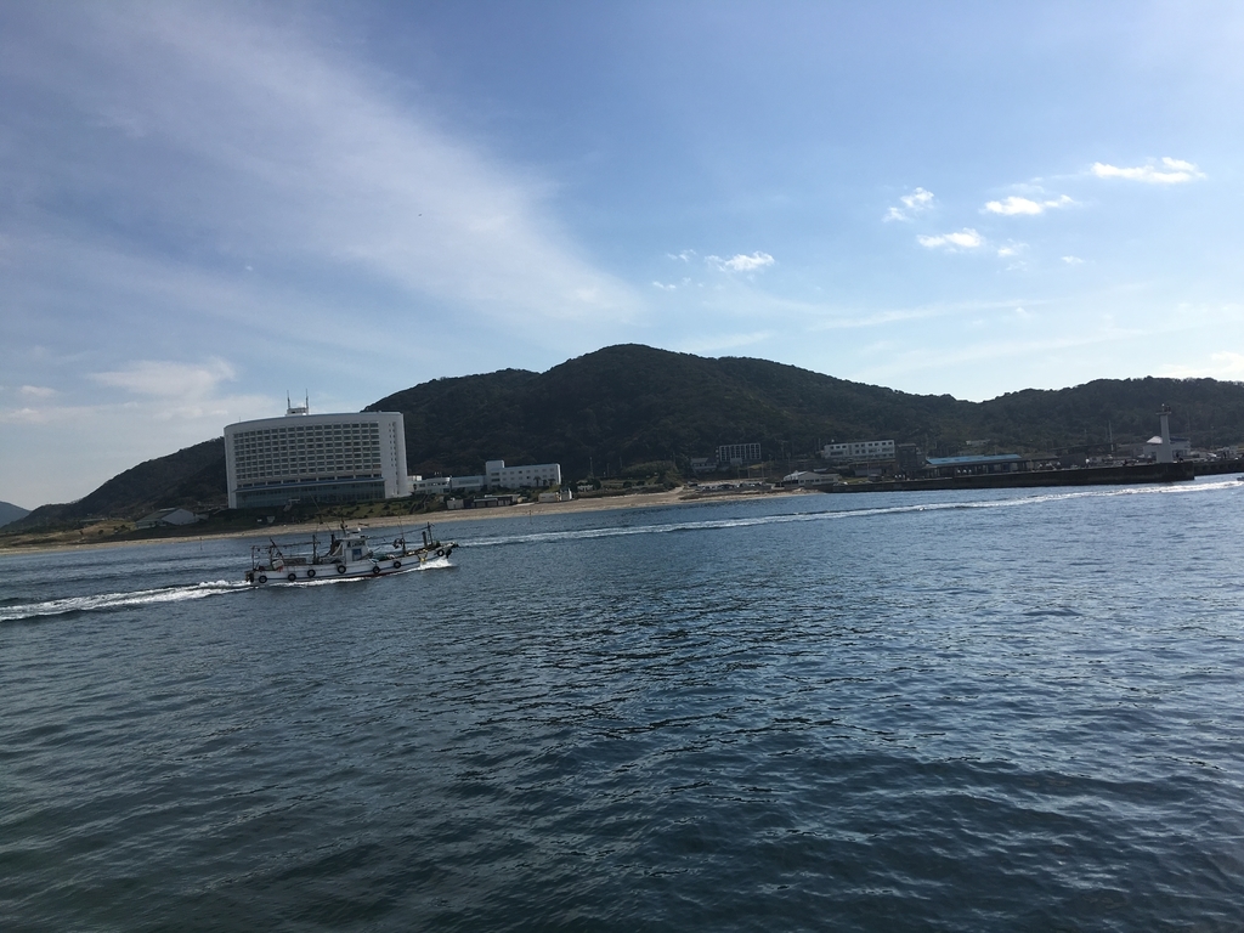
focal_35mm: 29
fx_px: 1042
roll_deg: +4.1
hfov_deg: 61.7
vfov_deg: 48.2
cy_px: 466
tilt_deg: +2.2
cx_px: 622
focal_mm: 4.15
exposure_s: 1/3663
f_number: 2.2
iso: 25
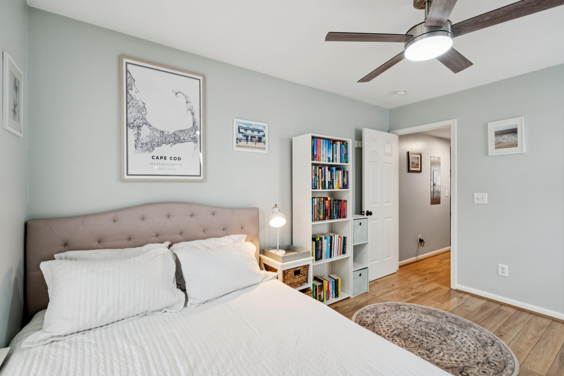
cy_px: 188
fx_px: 251
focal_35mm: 16
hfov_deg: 96.7
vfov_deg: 73.7
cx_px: 282
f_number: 8
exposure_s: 1/13
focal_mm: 16
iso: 400
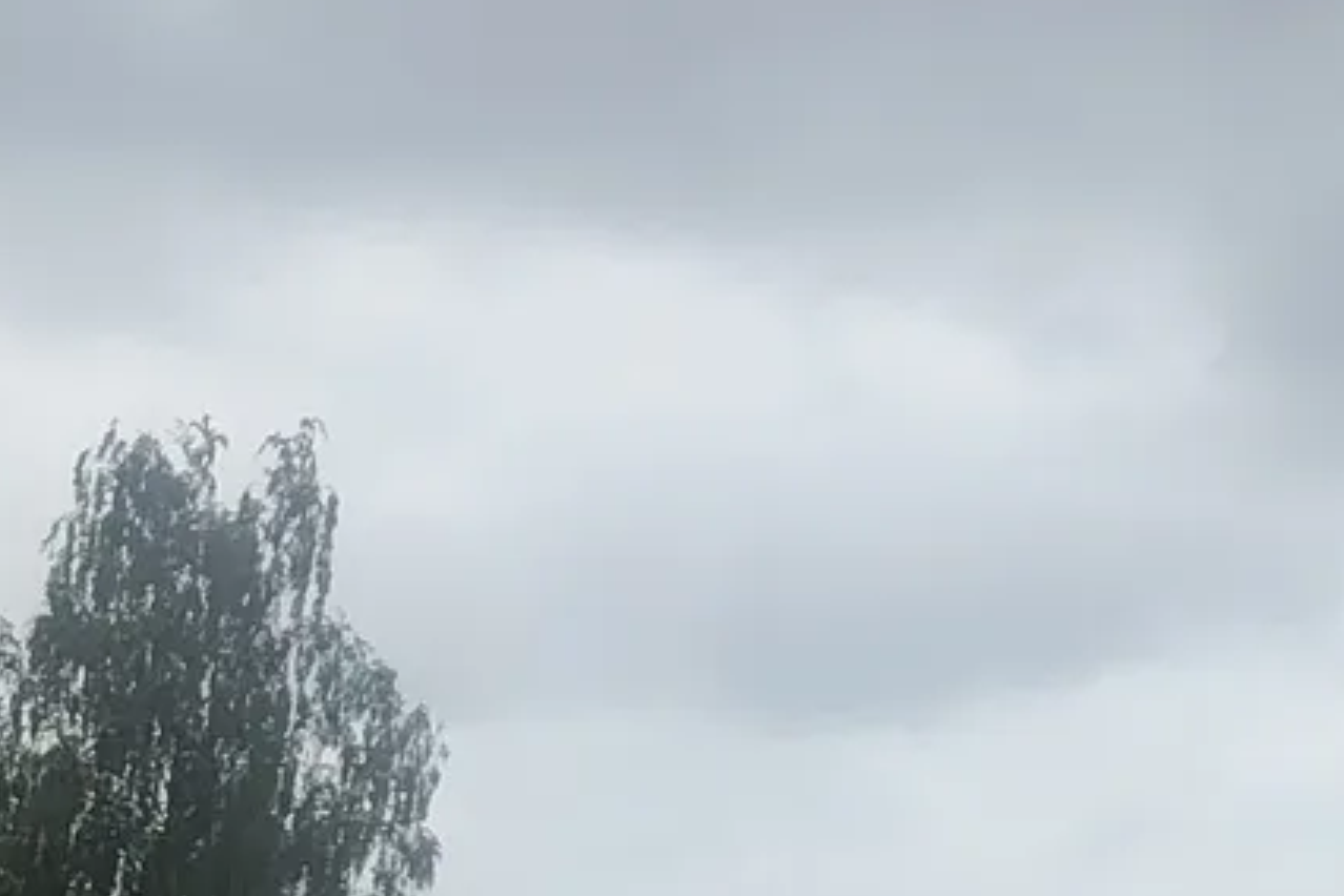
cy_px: 1211
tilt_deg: +2.8
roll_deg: +0.4
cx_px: -28
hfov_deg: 12.4
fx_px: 6122
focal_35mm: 164
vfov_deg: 8.2
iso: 20
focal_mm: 3.99
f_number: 1.8
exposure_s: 1/233
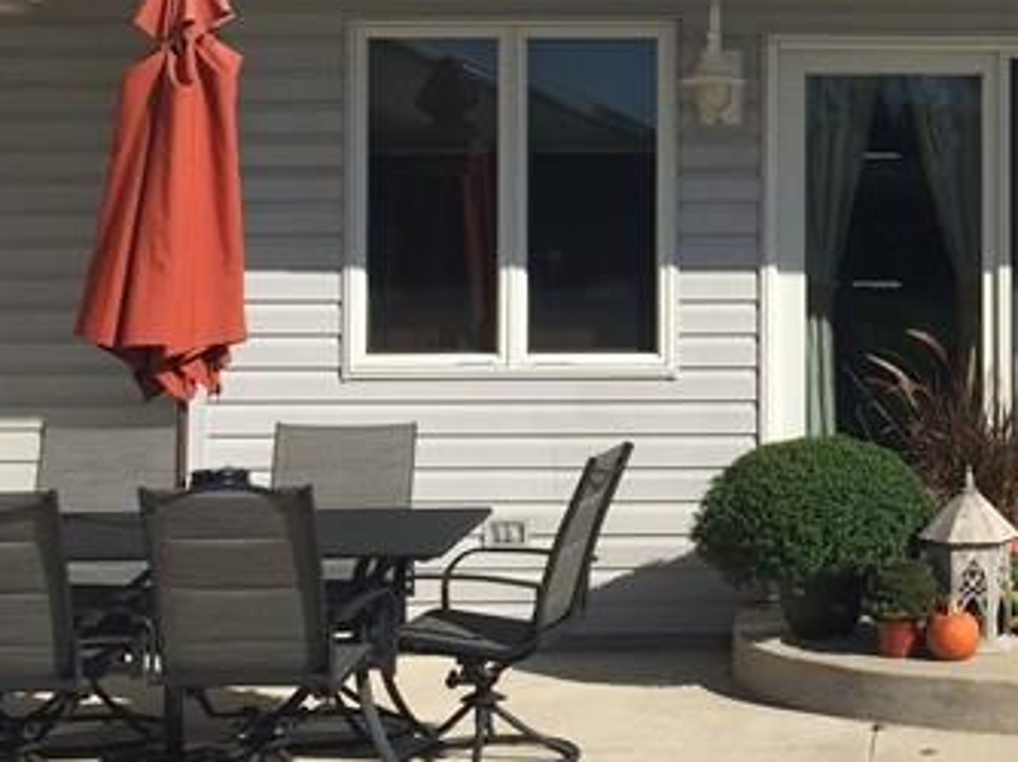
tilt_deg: +2.4
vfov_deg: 16.5
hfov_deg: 21.2
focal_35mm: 89
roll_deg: -0.5
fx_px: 2615
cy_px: 152
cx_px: 1048
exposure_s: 1/2825
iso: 32
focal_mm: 4.15
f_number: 2.2
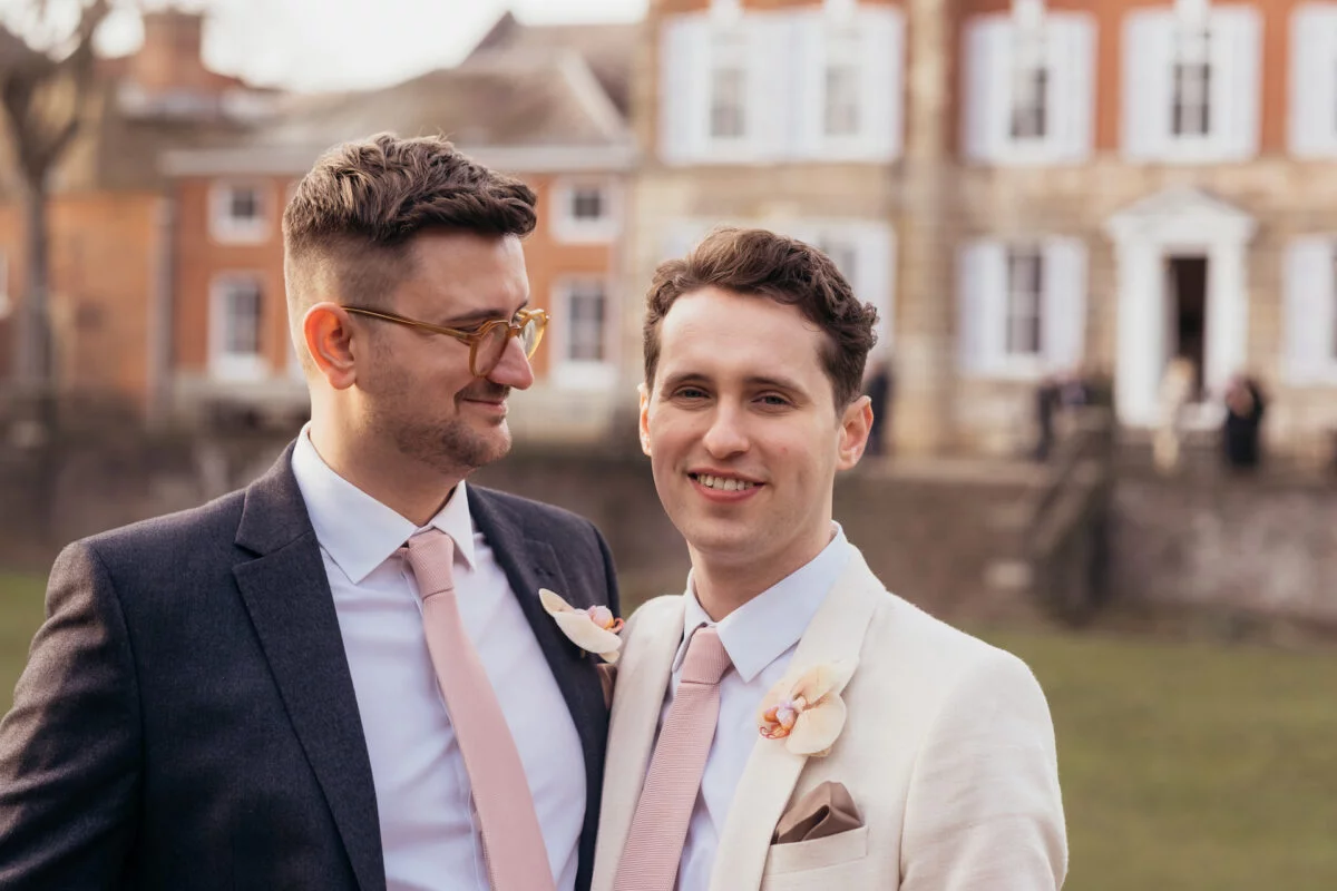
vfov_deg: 16.1
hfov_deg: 24.0
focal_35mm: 85
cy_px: 446
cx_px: 669
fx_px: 3141
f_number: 2.8
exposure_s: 1/180
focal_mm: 56
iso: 125
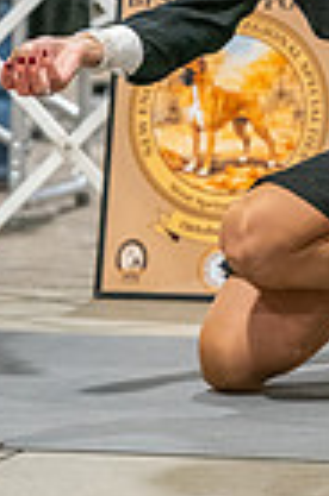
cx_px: 426
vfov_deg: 3.2
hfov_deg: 2.1
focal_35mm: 649
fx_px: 8941
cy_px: -25
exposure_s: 1/250
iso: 6400
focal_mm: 200
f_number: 3.5
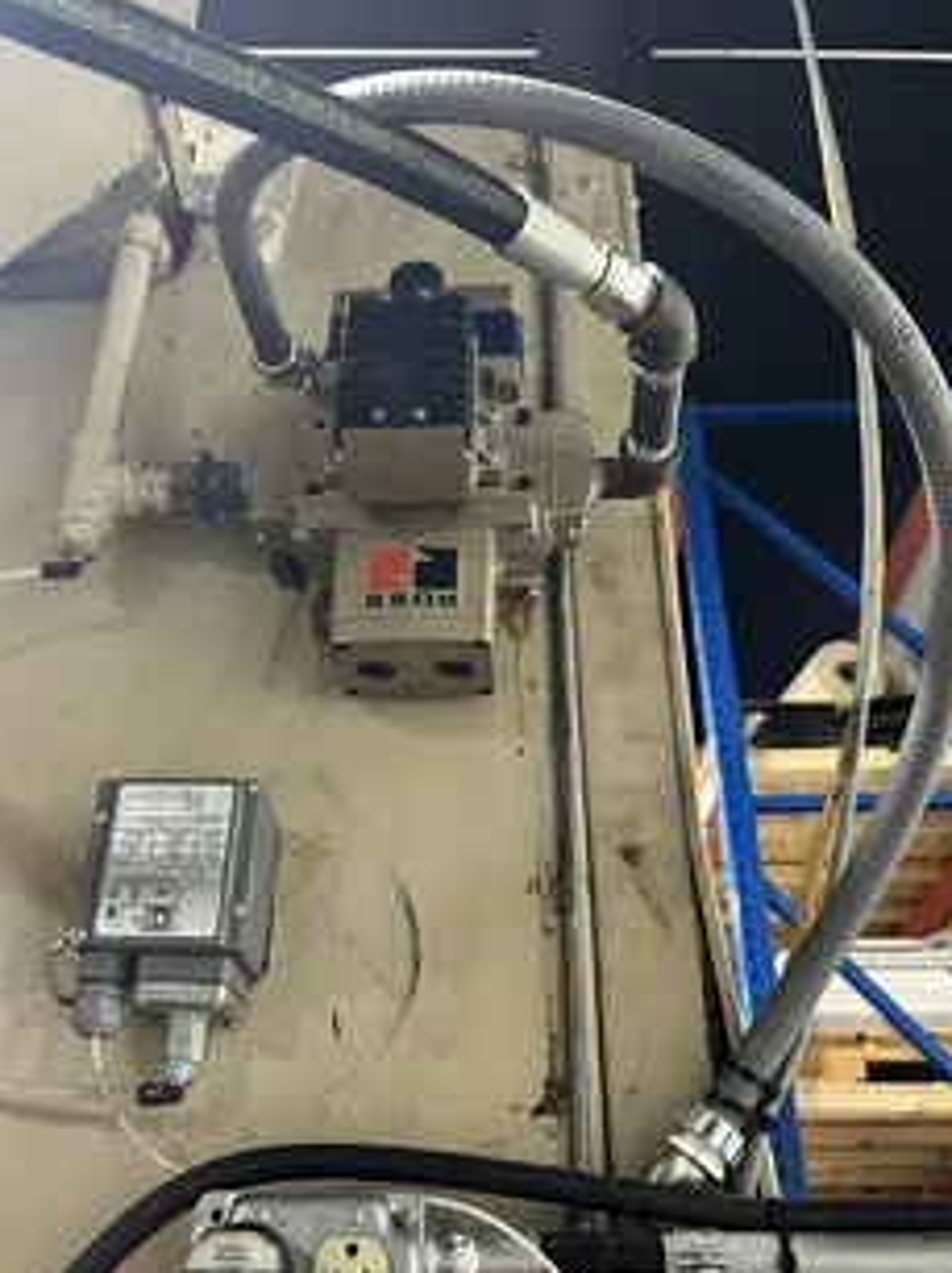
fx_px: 1248
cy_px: 628
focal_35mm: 34
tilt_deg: +30.0
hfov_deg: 41.7
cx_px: 416
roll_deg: +1.2
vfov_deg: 54.0
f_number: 1.6
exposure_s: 1/60
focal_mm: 5.1
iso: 250
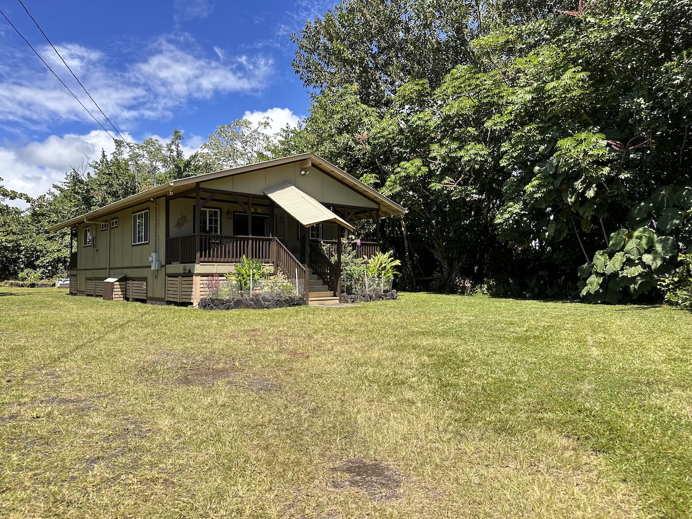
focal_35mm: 24
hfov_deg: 71.6
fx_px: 480
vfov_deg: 56.8
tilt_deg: +2.1
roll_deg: +0.0
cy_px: 260
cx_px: 346
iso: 80
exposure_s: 1/1562
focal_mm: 6.86
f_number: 1.78
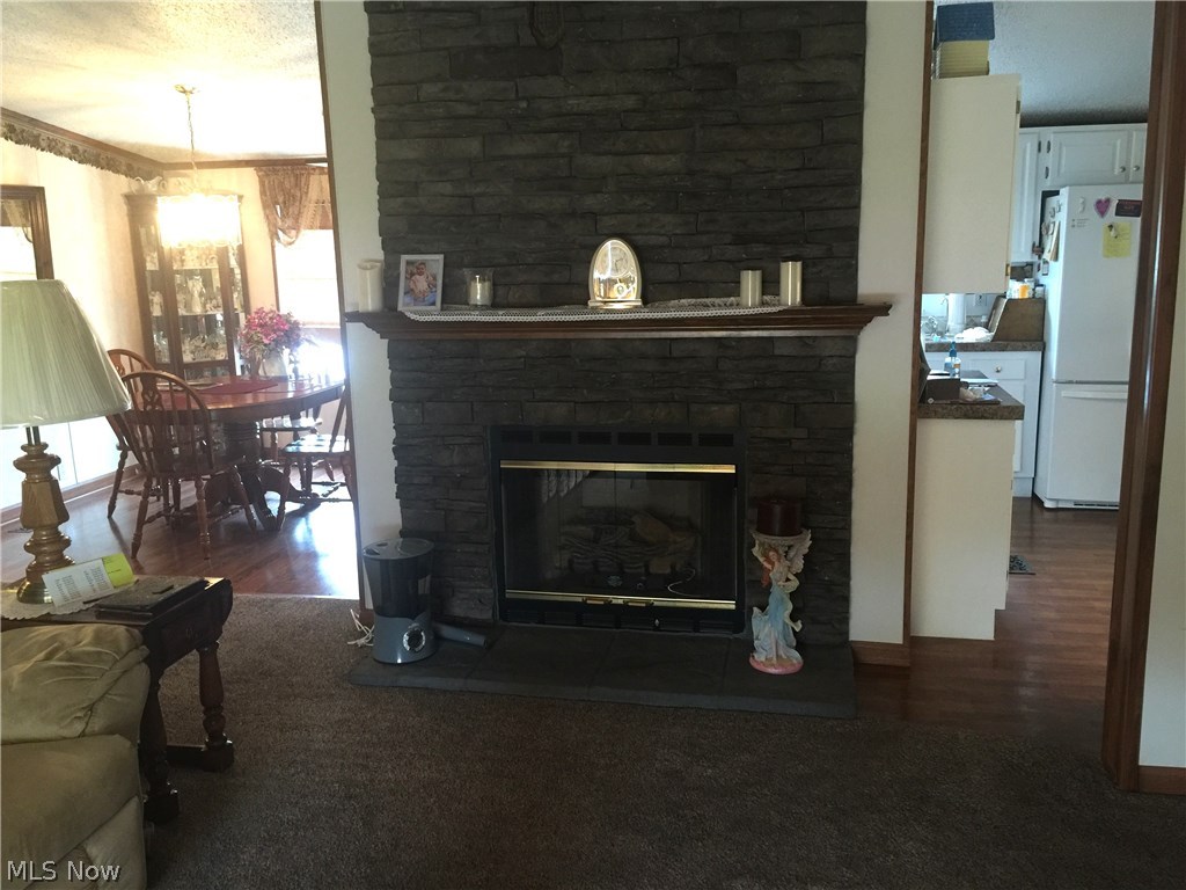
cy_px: 445
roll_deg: +0.3
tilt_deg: -11.3
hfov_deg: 61.7
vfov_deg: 48.2
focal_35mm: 29
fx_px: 994
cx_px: 593
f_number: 2.2
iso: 100
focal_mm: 4.15
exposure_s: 1/10
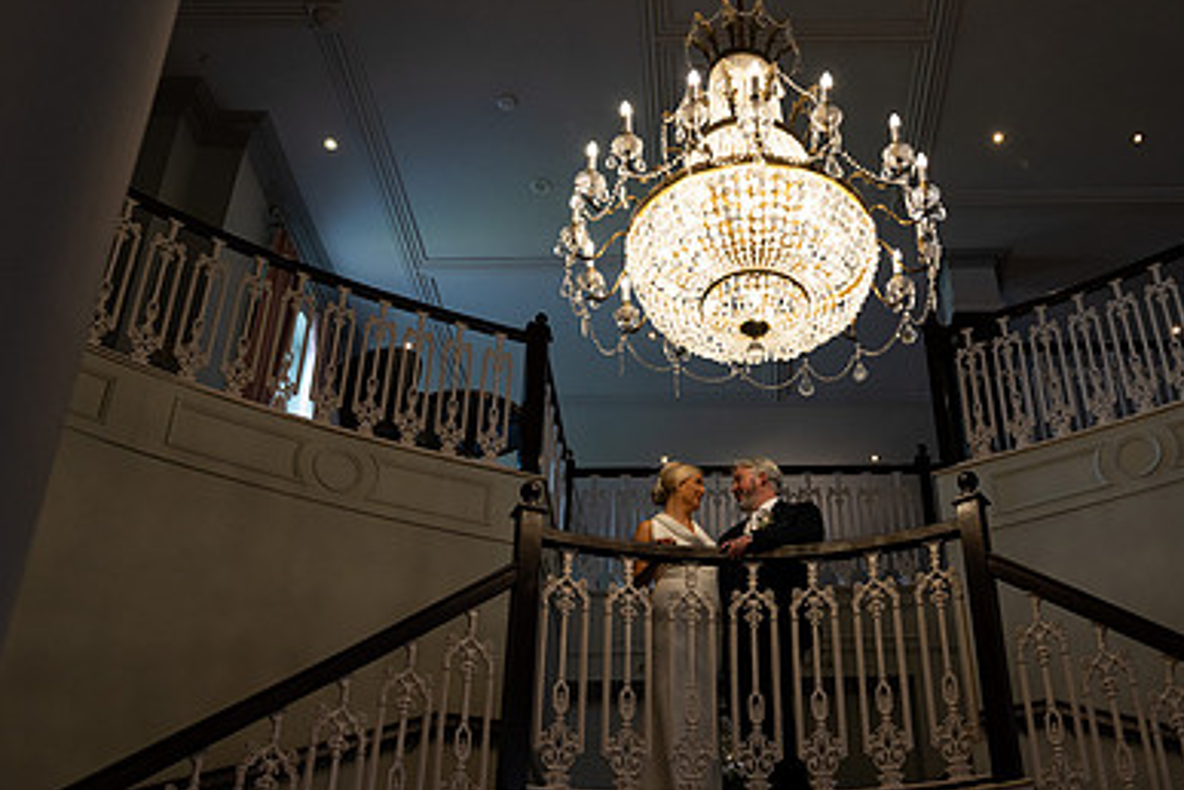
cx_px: 740
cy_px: 504
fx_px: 1184
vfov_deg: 36.6
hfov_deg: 52.6
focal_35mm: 36
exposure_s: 1/160
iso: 1000
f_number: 4
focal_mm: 24
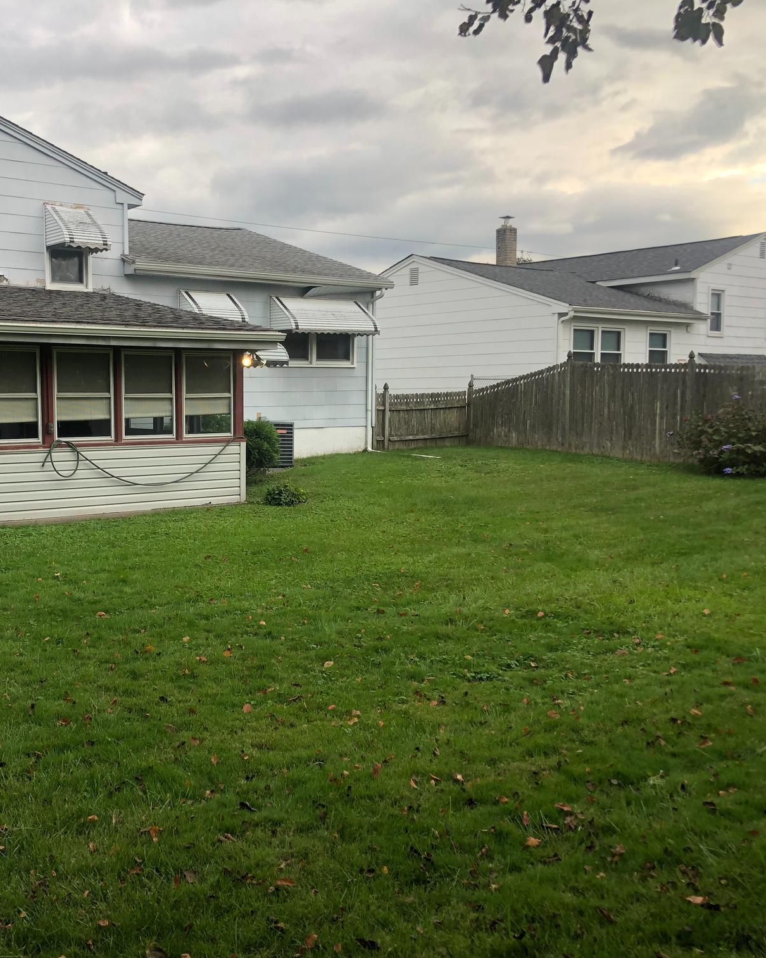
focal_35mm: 37
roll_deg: +0.5
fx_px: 1049
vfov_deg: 49.1
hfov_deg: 39.1
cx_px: 194
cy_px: 484
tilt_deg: -5.5
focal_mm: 3.99
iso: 20
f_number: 1.8
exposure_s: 1/157
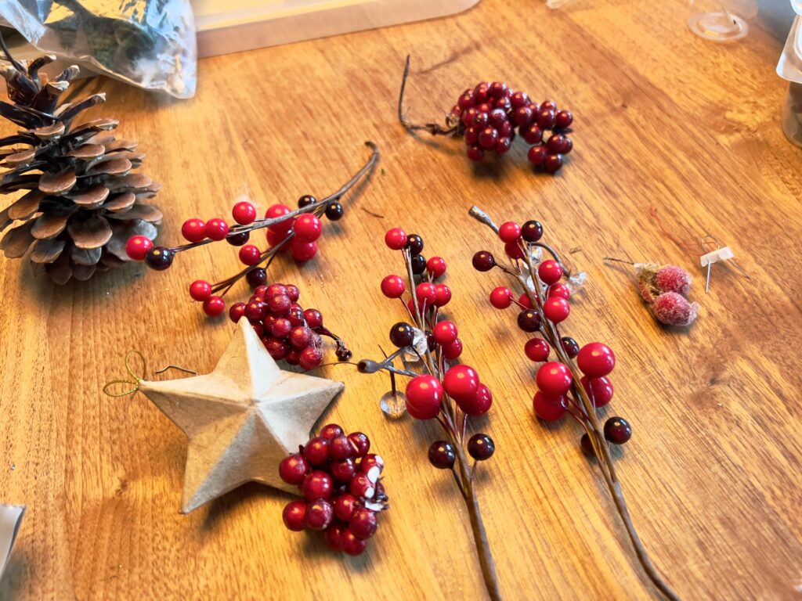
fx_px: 602
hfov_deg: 67.3
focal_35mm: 26
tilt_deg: -52.8
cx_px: 401
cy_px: 300
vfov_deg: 53.1
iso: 400
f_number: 1.5
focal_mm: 5.7
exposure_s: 1/50
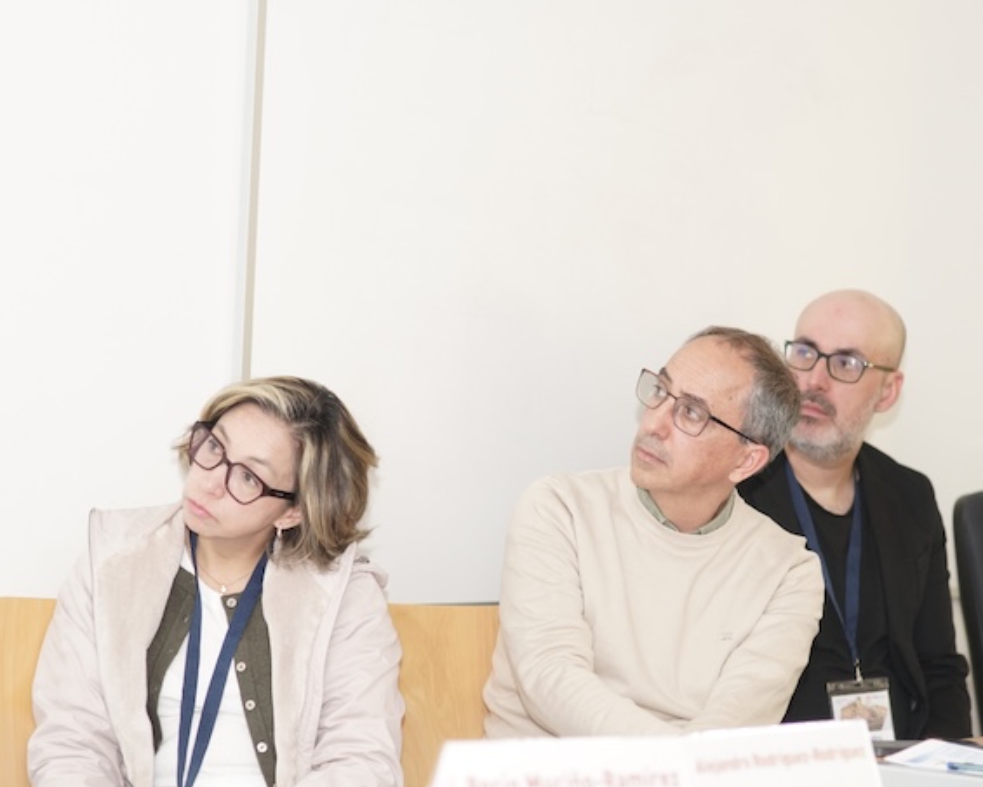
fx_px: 3695
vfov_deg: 12.1
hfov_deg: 15.1
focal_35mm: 127
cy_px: 481
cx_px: 588
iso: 800
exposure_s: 1/160
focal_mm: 85
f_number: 3.2
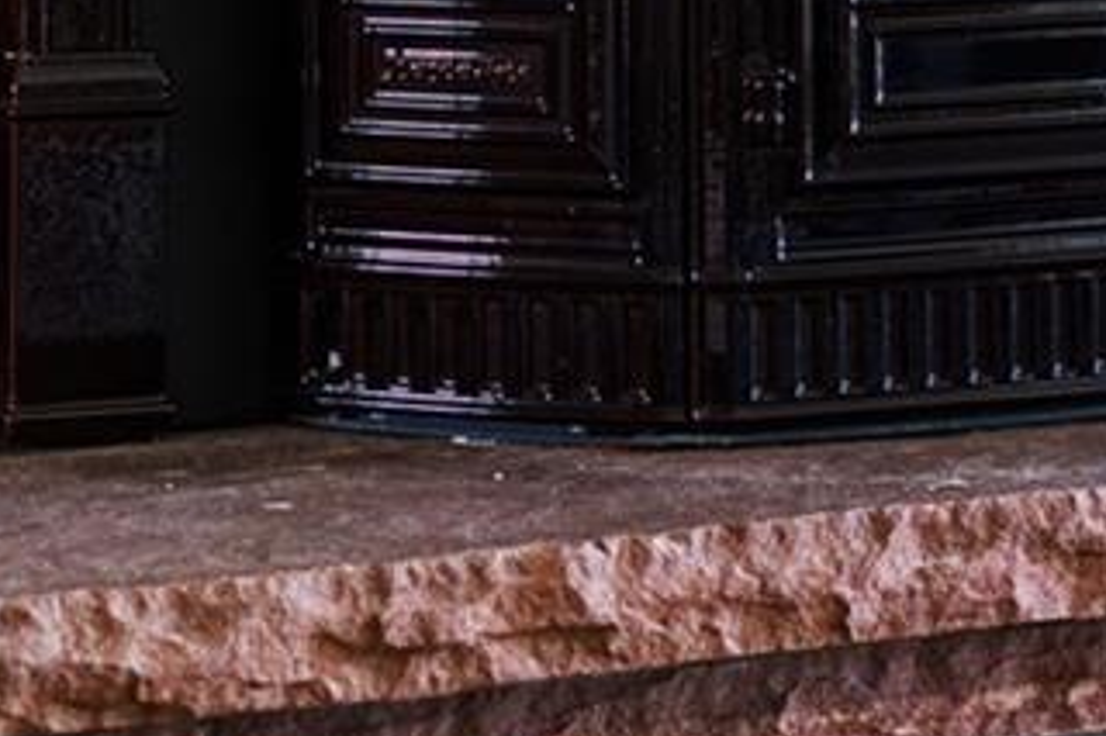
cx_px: 1016
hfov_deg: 8.2
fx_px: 7676
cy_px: -579
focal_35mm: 250
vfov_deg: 5.4
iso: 400
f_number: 1.8
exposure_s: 1/100
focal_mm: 50
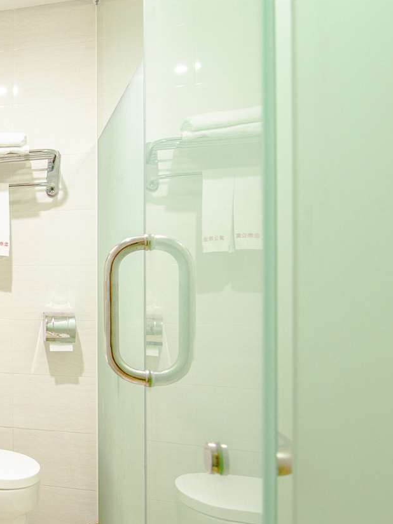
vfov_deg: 52.6
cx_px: -127
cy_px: 279
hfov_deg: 31.0
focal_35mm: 35
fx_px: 530
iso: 800
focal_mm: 17
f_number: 8
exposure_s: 1/13
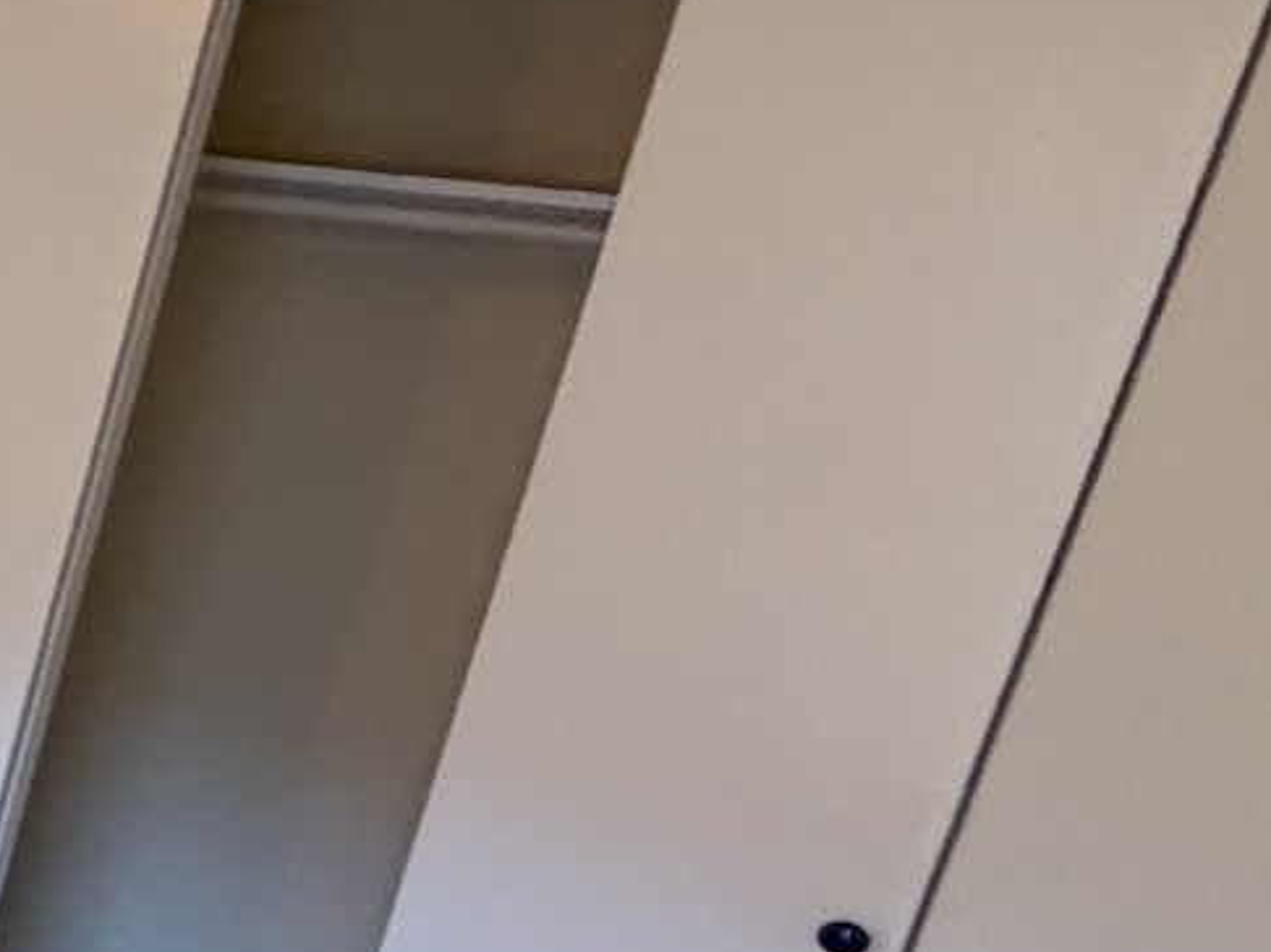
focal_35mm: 59
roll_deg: -4.3
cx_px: -1391
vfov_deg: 24.8
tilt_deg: -6.6
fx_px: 2165
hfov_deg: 18.2
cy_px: 570
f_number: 2.2
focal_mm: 2.22
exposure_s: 1/60
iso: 320
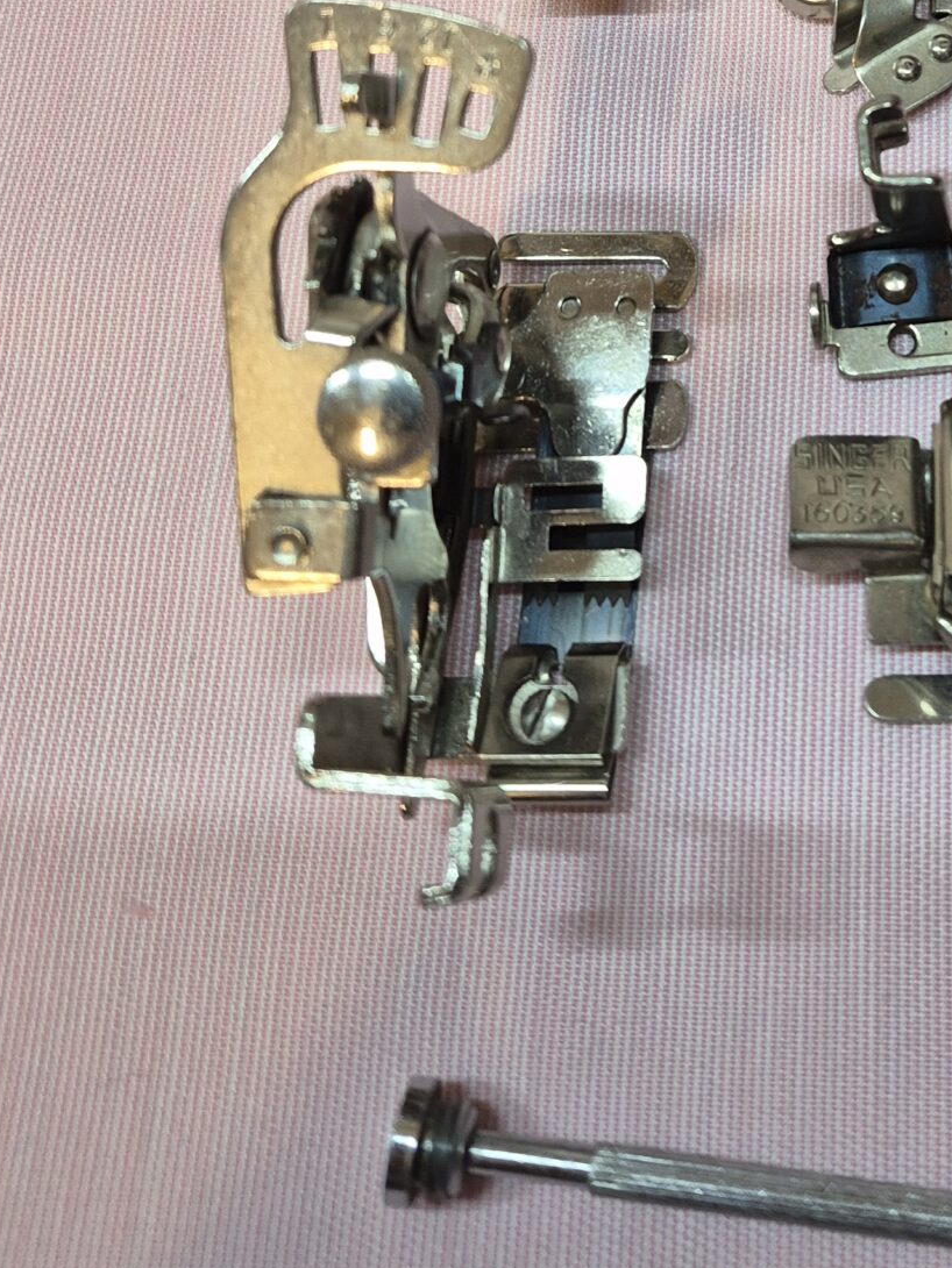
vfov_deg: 32.3
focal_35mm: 54
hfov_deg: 25.8
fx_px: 1979
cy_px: -40
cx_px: 935
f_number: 1.8
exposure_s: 1/120
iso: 250
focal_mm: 5.4
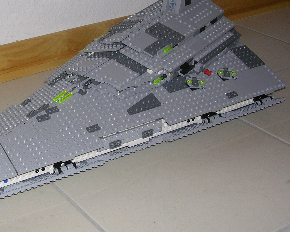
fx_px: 609
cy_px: 87
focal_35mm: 71
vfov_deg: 21.5
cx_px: 89
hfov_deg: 26.6
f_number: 3
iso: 50
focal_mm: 7.1
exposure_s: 1/60.1
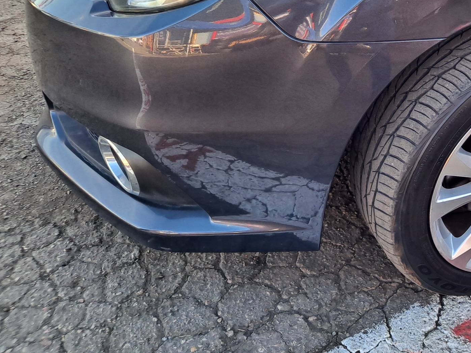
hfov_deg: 39.6
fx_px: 626
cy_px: 85
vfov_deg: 30.9
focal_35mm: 46
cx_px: 378
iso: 32
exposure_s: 1/160
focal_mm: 4.6
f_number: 2
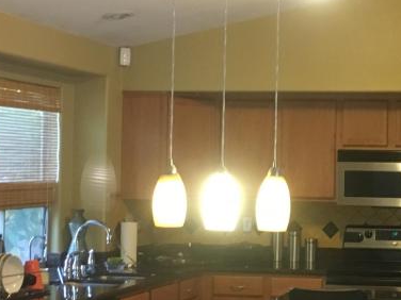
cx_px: 380
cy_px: 149
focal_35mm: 79
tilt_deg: +1.2
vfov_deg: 18.7
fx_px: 915
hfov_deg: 23.9
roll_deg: -0.5
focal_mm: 4.15
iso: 200
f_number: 2.2
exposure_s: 1/24
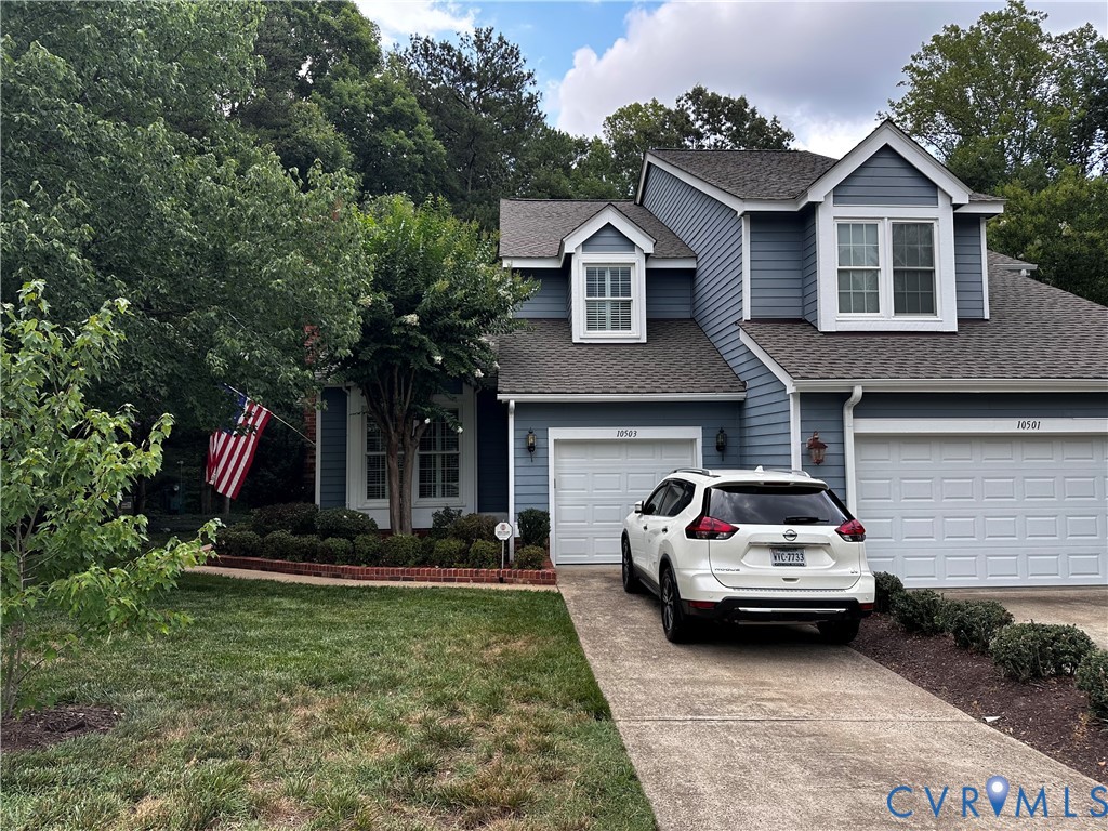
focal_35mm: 24
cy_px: 416
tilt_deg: +5.0
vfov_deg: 56.8
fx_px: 768
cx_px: 554
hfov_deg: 71.6
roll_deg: +1.1
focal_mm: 6.86
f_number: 1.78
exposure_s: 1/250
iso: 80
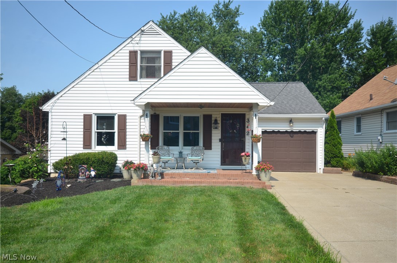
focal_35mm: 30
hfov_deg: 62.0
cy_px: 132
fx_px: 330
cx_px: 198
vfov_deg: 43.4
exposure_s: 1/250
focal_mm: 20
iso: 110
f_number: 8
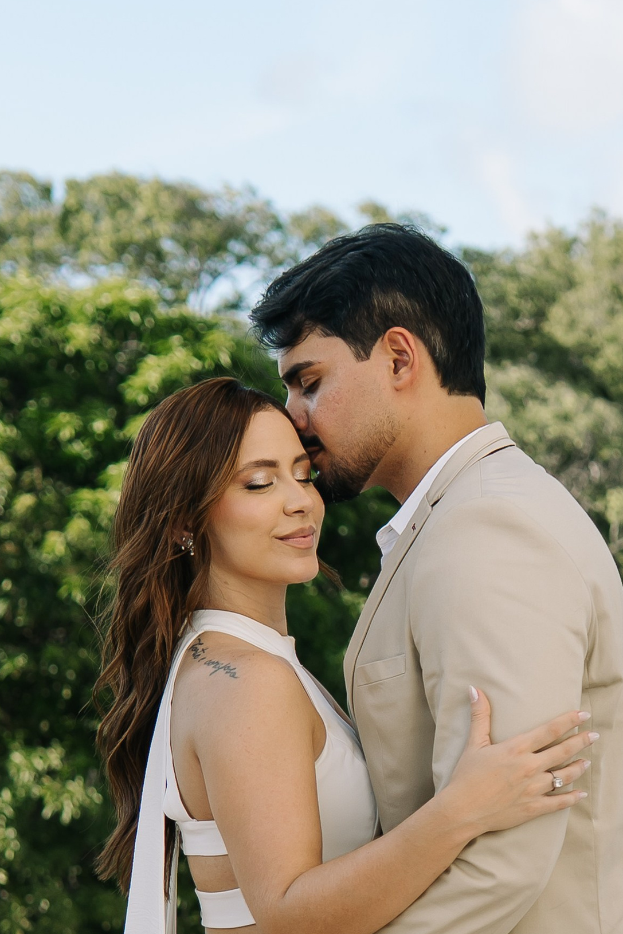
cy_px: 933
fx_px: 2751
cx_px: 421
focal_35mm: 106
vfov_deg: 18.8
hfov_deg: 12.9
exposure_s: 1/800
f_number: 2.5
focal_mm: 30
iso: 100
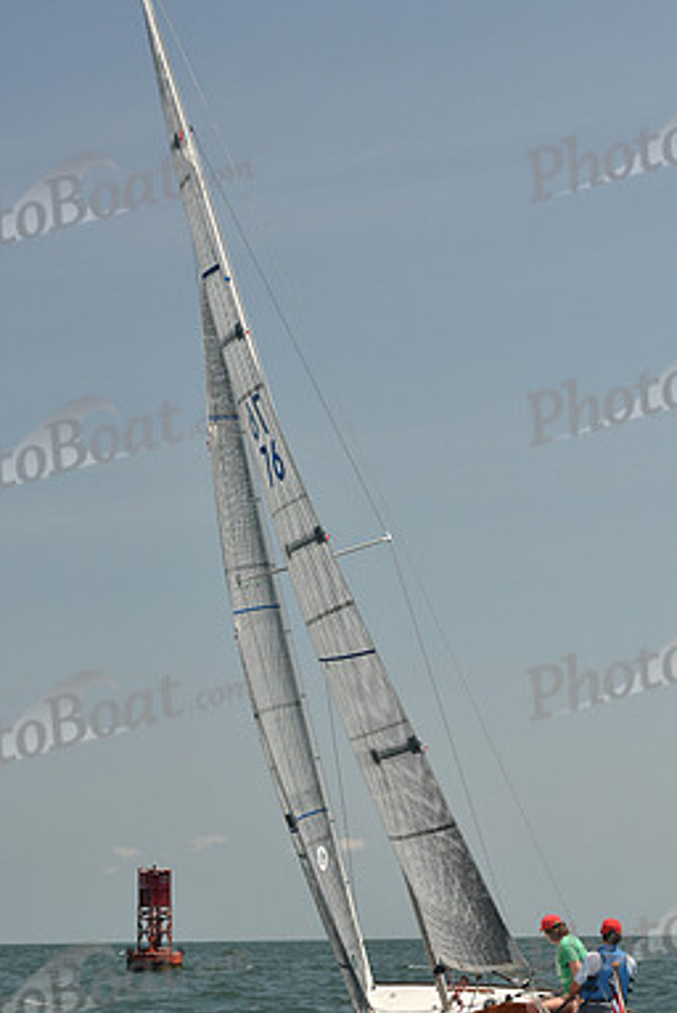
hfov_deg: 12.9
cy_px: 553
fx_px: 2984
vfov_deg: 19.3
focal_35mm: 106
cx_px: 390
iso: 320
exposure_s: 1/1000
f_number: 6.3
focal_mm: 70
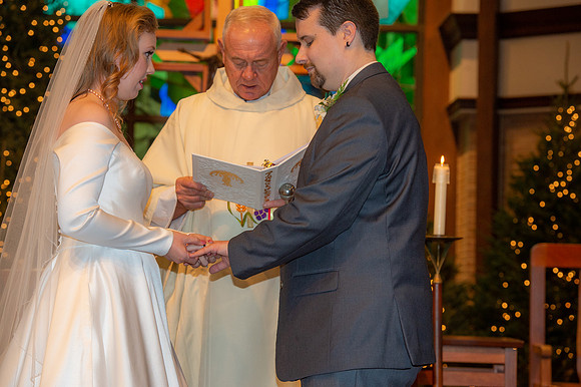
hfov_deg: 16.8
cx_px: 290
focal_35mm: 122
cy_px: 194
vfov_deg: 11.2
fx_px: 1968
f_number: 7.1
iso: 1600
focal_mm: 122
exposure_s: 1/100
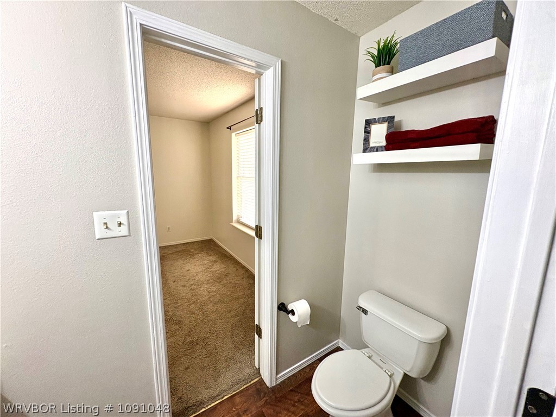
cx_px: 278
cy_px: 208
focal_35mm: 14
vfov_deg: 85.7
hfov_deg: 102.1
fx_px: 225
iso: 320
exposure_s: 1/120
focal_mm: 2.22
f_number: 2.2
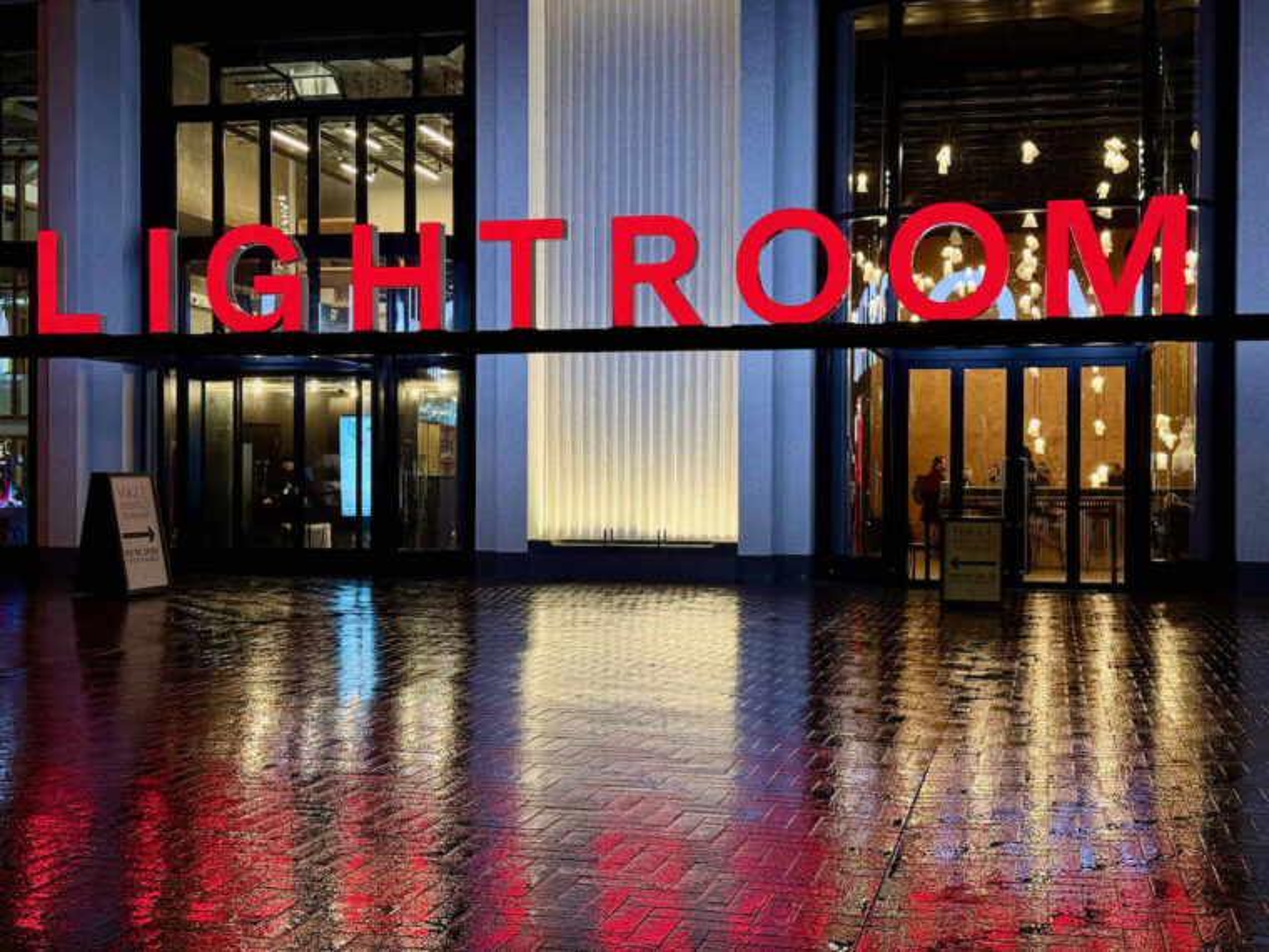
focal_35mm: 48
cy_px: 476
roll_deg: -0.5
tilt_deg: +0.5
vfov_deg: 30.3
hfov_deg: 39.7
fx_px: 1760
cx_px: 634
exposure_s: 1/50
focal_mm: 6.76
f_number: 1.78
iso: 100
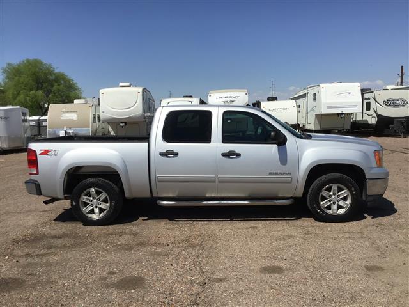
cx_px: 204
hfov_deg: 58.4
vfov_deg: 45.4
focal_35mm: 31
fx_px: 366
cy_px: 154
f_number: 2.4
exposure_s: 1/2551
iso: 25
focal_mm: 3.3
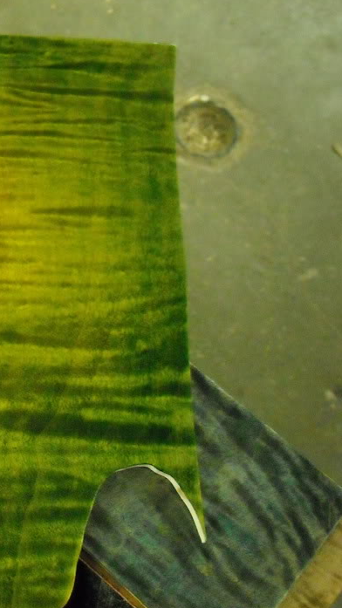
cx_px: -89
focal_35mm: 56
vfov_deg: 37.2
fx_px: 903
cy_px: 304
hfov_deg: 19.9
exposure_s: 1/17
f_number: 2.8
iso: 800
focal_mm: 5.7
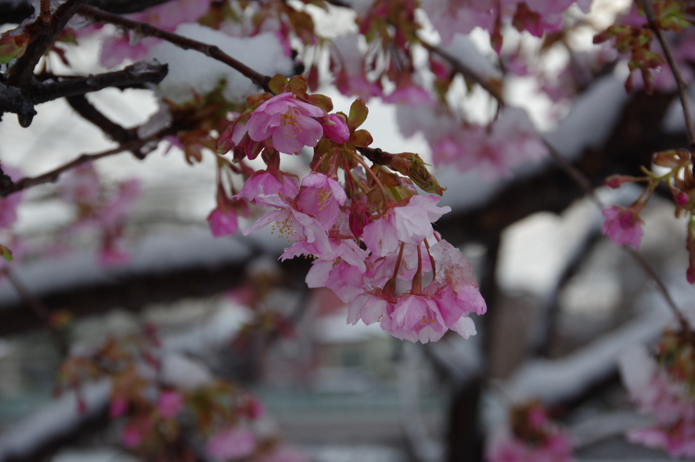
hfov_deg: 17.5
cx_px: 348
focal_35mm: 117
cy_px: 231
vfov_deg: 11.7
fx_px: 2257
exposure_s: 1/125
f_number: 7.1
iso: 800
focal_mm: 78
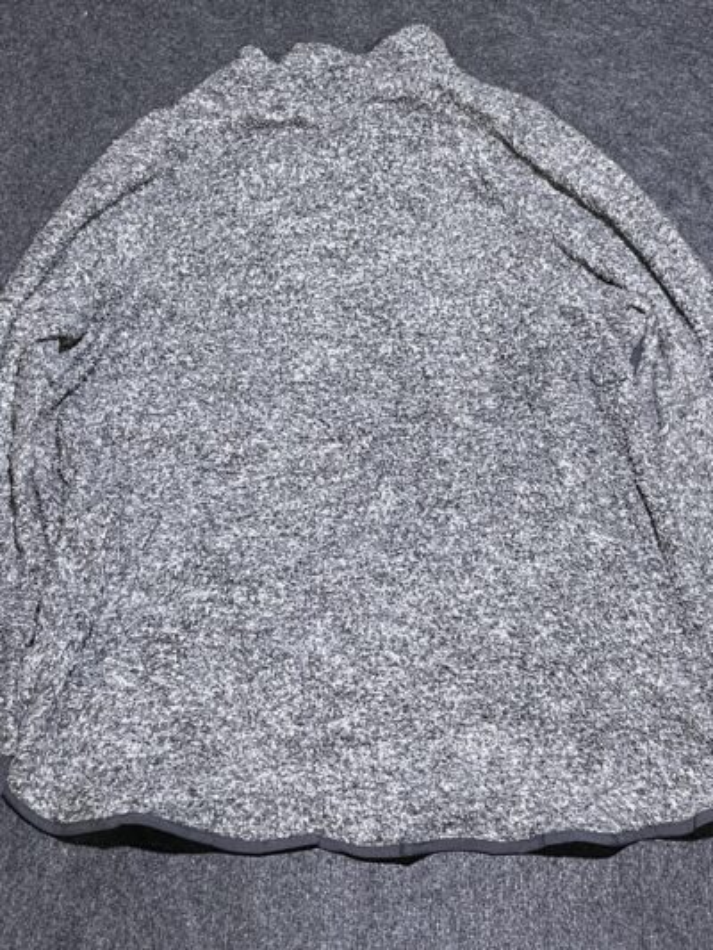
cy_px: 475
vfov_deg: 67.3
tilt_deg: -60.7
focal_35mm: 26
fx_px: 714
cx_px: 356
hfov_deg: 53.1
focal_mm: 4.2
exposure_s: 1/50
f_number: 1.6
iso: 100
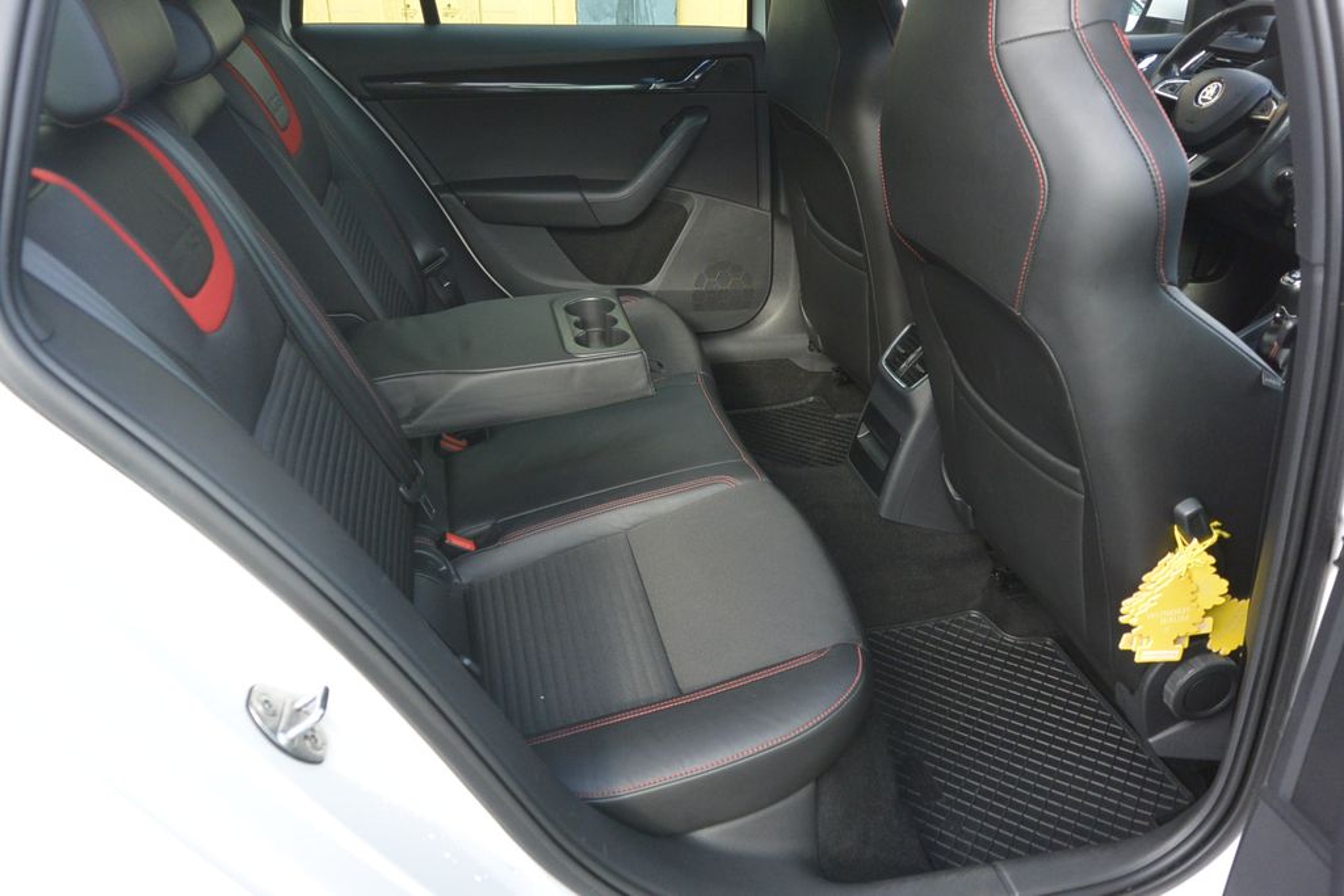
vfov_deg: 47.9
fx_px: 1008
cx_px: 672
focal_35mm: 27
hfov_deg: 67.4
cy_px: 448
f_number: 3.5
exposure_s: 1/160
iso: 200
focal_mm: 10
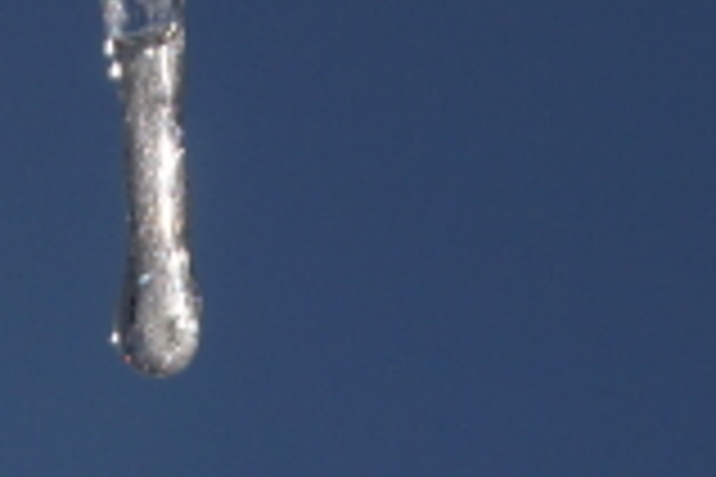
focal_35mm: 790
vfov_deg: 1.7
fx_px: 15711
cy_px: 1258
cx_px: -446
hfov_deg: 2.6
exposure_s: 1/640
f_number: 9
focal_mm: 60
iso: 100
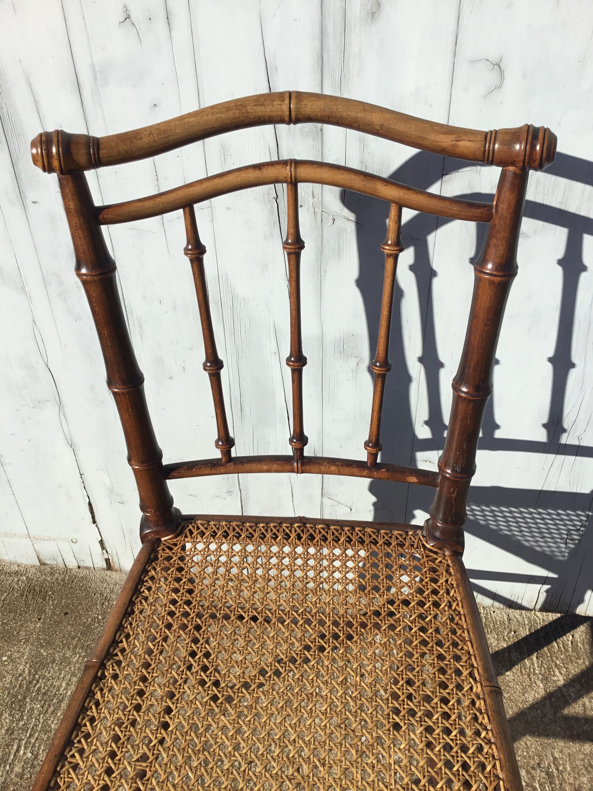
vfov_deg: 58.4
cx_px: 296
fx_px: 708
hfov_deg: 45.4
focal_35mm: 31
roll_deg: +3.0
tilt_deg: -36.7
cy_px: 396
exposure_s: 1/1733
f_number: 2.4
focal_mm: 3.3
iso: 25
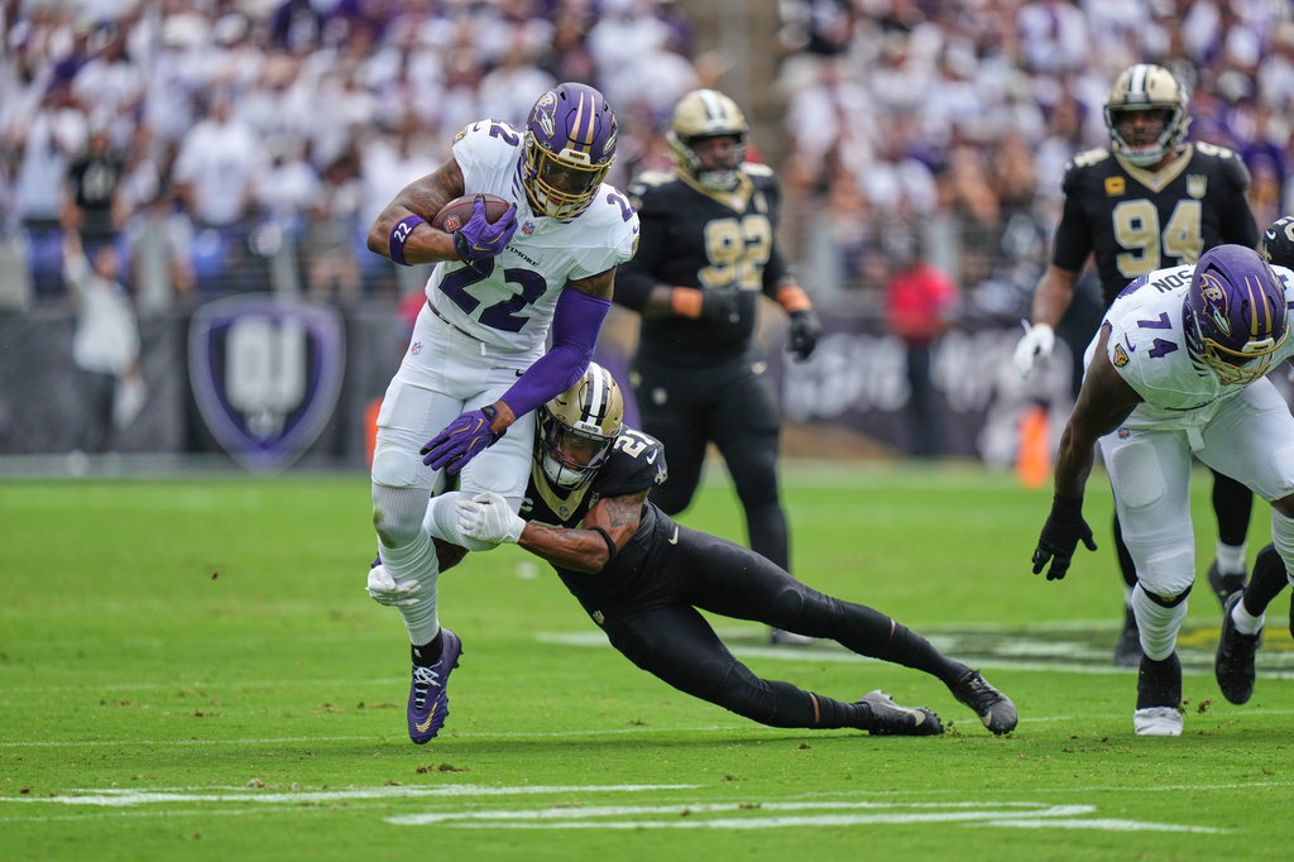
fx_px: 14372
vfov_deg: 3.4
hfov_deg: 5.2
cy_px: 431
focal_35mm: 400
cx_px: 647
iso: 320
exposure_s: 1/3200
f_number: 2.8
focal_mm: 400
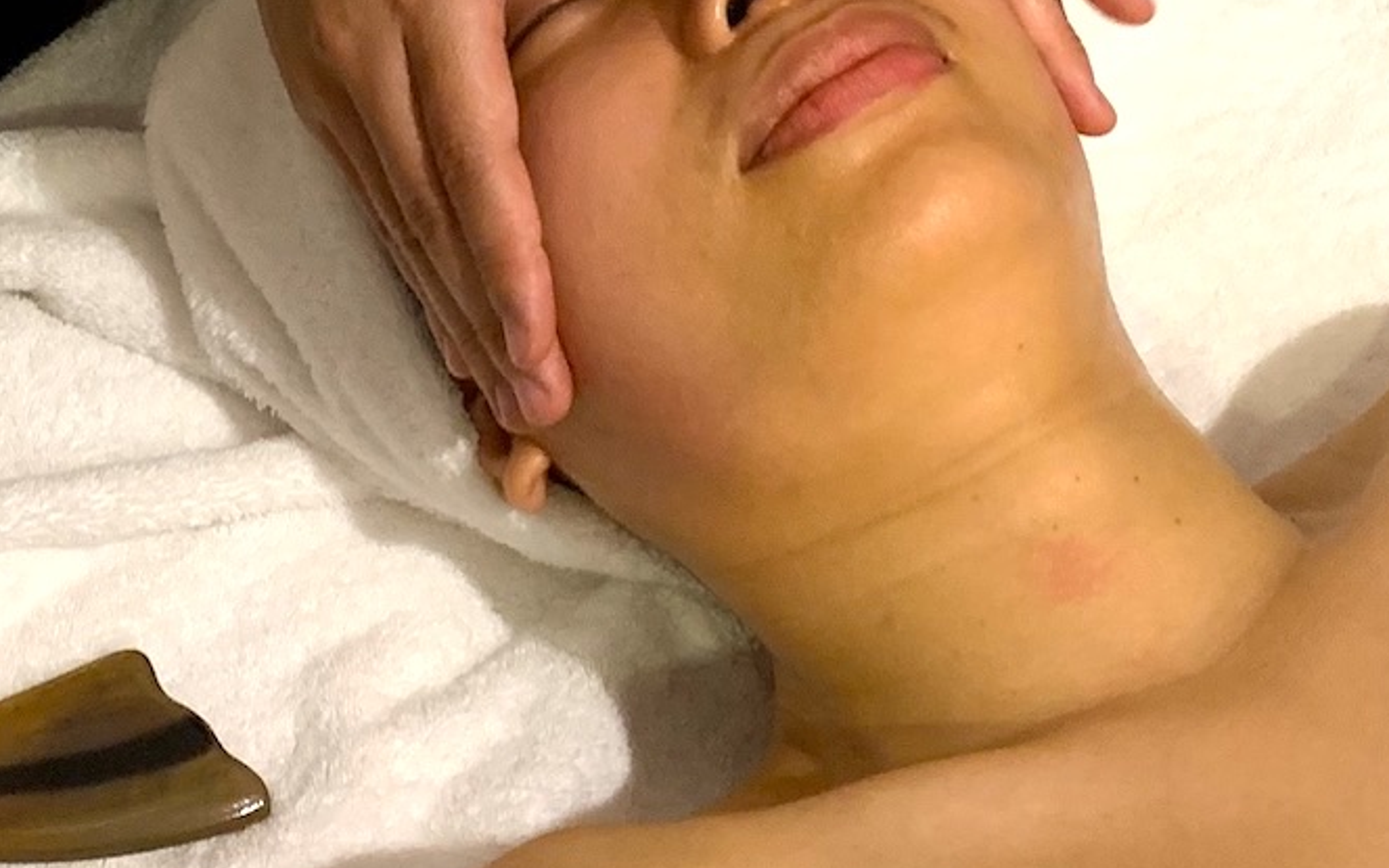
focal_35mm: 83
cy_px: -247
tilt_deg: -43.2
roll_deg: -3.0
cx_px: 565
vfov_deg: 15.0
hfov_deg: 24.9
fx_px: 3142
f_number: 1.8
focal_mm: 4.25
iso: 400
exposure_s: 1/33
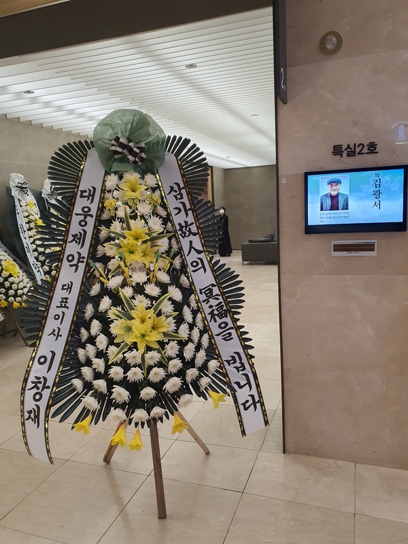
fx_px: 409
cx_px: 204
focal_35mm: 26
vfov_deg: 67.3
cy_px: 272
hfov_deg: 53.1
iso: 200
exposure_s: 1/60
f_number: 2.4
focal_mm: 4.3
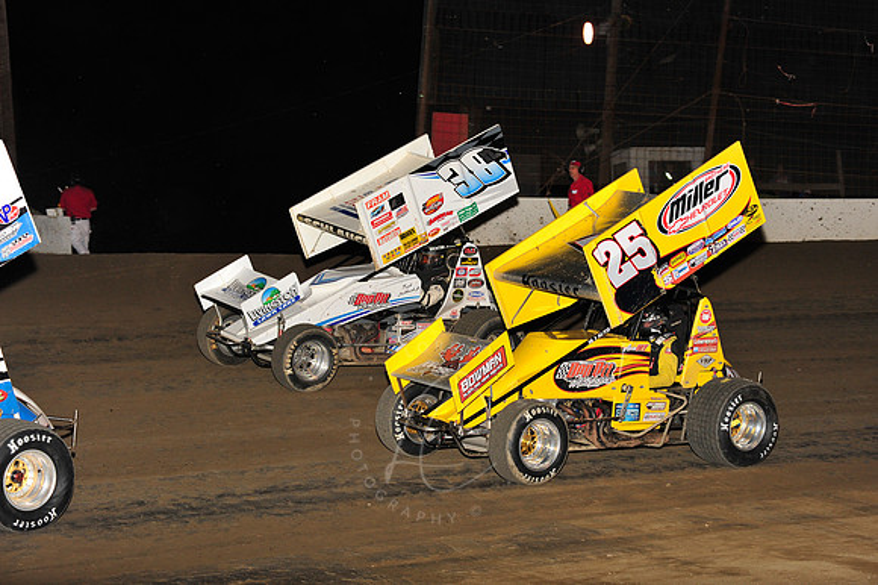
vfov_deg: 14.8
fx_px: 2242
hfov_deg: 22.2
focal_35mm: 92
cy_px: 292
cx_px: 439
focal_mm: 92
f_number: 6.3
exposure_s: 1/320
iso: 1000
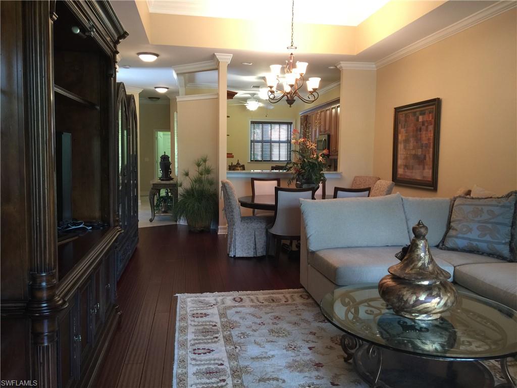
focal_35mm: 29
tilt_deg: -5.1
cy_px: 194
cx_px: 258
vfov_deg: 48.2
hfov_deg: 61.7
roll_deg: -2.3
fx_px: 433
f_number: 2.2
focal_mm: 4.15
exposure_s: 1/15
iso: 64
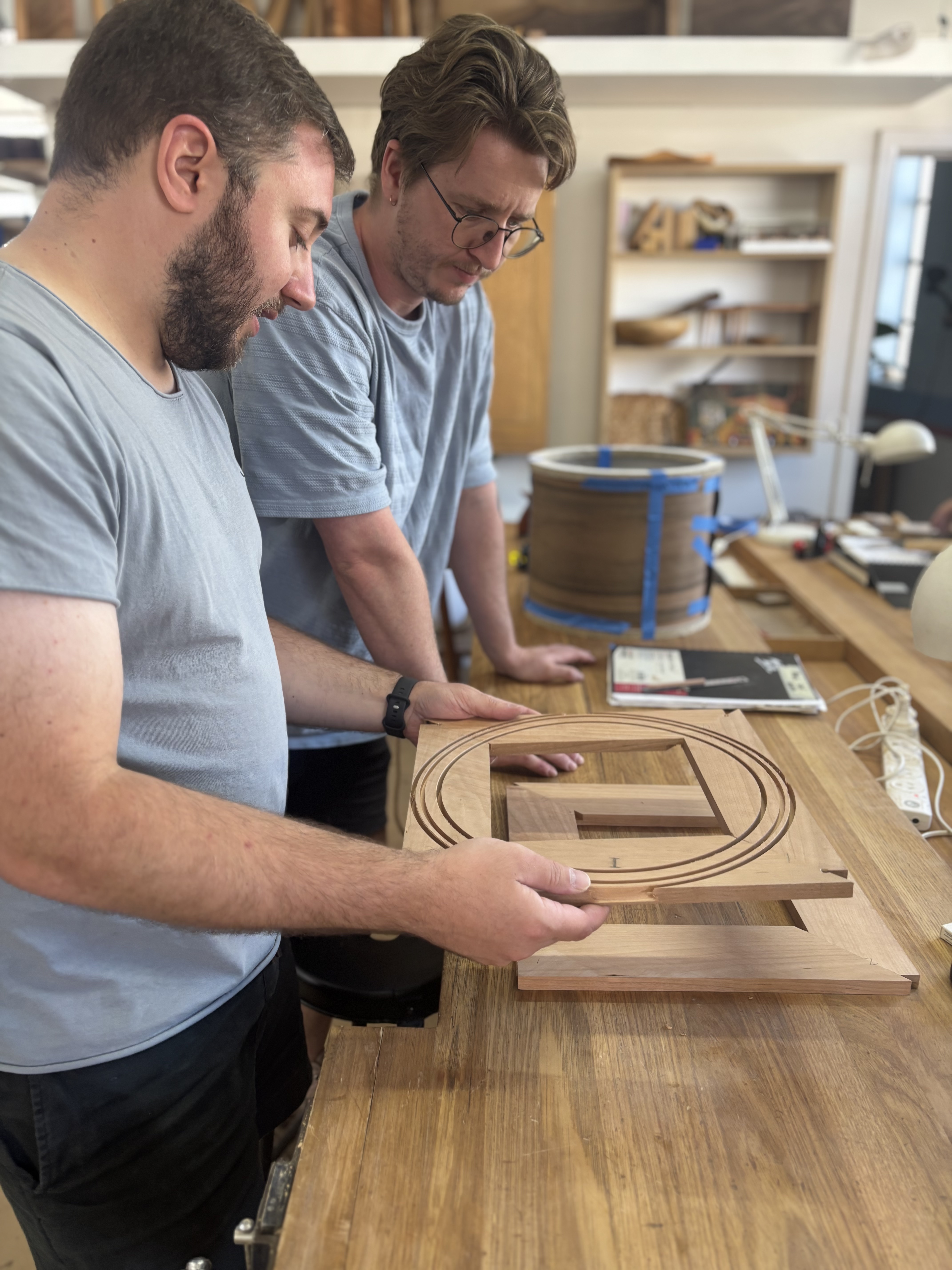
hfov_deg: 53.1
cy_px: 635
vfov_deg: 67.3
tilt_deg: -19.3
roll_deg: -0.4
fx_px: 953
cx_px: 476
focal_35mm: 26
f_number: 1.6
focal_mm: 5.96
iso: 100
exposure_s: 1/100
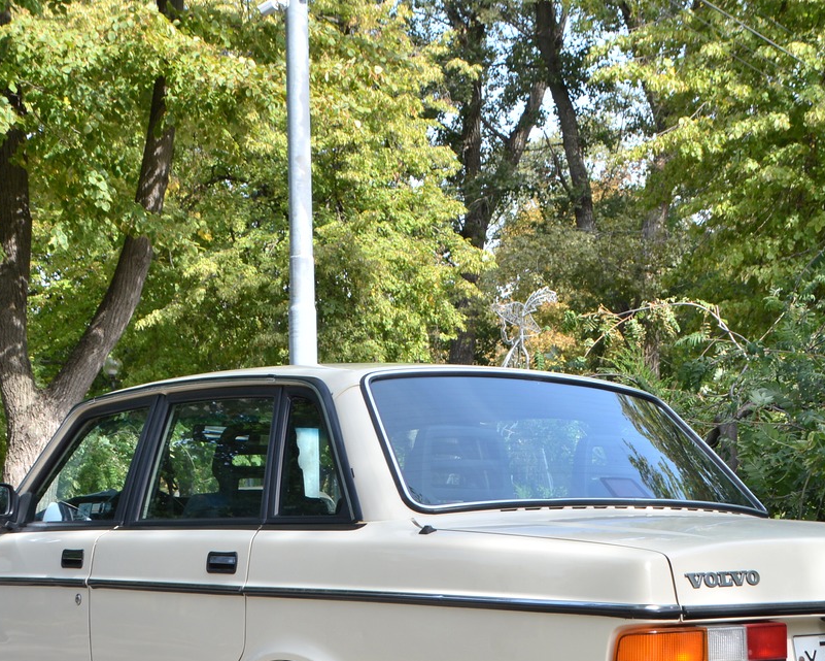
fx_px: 1416
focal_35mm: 58
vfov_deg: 25.9
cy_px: 499
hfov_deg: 32.5
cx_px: 445
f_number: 6.3
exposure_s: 1/160
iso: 200
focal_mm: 22
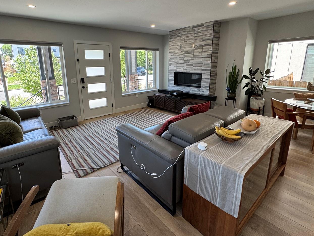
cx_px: 137
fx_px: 163
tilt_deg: -12.8
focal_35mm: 18
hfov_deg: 87.3
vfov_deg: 71.2
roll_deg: +1.2
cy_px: 100
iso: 125
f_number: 2.2
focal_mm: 2.22
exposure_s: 1/120
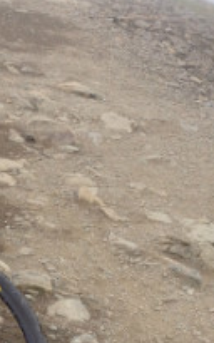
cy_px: 253
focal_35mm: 135
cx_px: -21
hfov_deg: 9.6
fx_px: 1261
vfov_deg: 15.4
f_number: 2.4
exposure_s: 1/435
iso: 50
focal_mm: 4.28
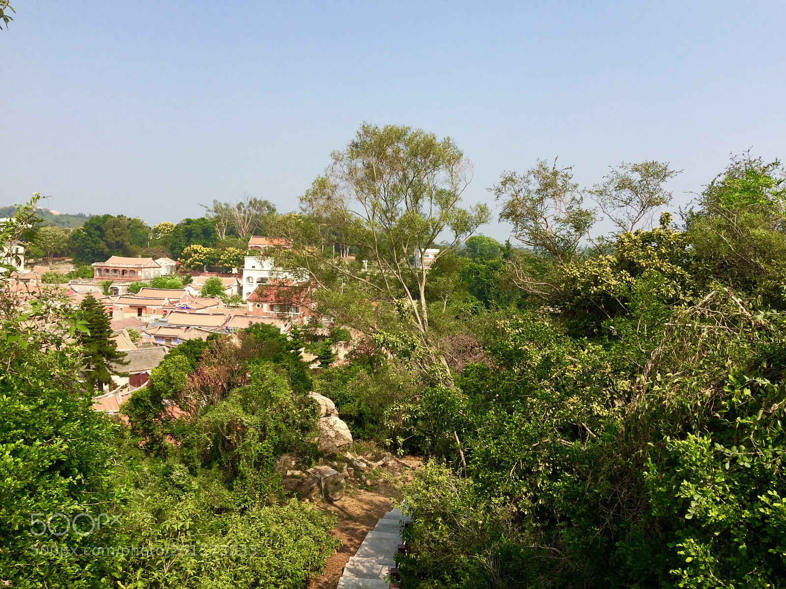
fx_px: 658
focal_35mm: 29
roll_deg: -0.7
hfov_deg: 61.7
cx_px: 393
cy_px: 294
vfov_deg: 48.2
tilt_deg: -5.2
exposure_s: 1/1866
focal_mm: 4.15
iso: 32
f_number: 2.2
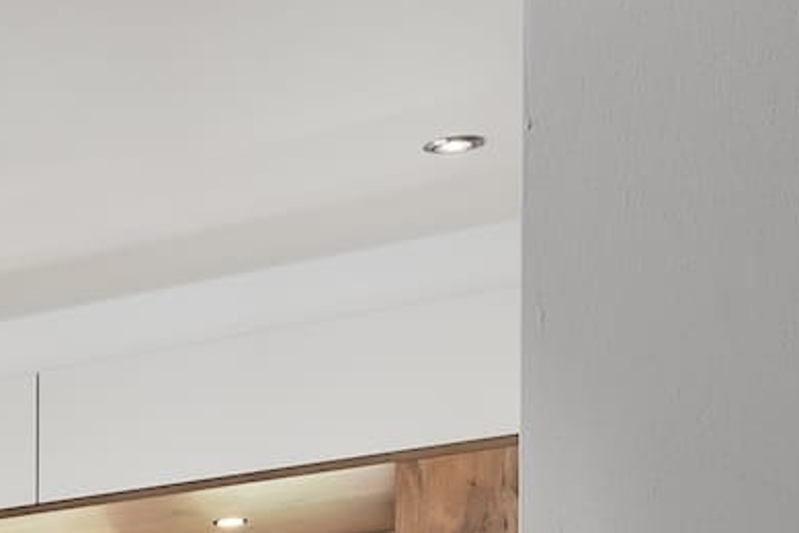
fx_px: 2730
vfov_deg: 10.3
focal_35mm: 123
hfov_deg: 13.4
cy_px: 1034
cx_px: -975
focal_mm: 24
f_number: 8
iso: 100
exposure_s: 1/40
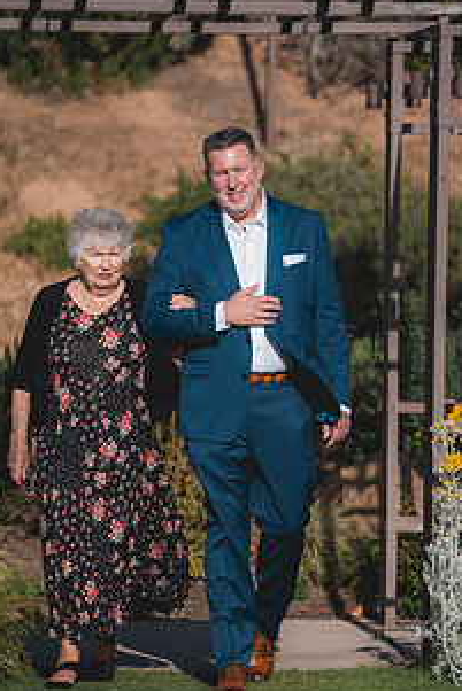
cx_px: 223
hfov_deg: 4.6
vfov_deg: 6.9
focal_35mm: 299
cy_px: 395
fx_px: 5749
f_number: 2.8
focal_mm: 200
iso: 320
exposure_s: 1/8000
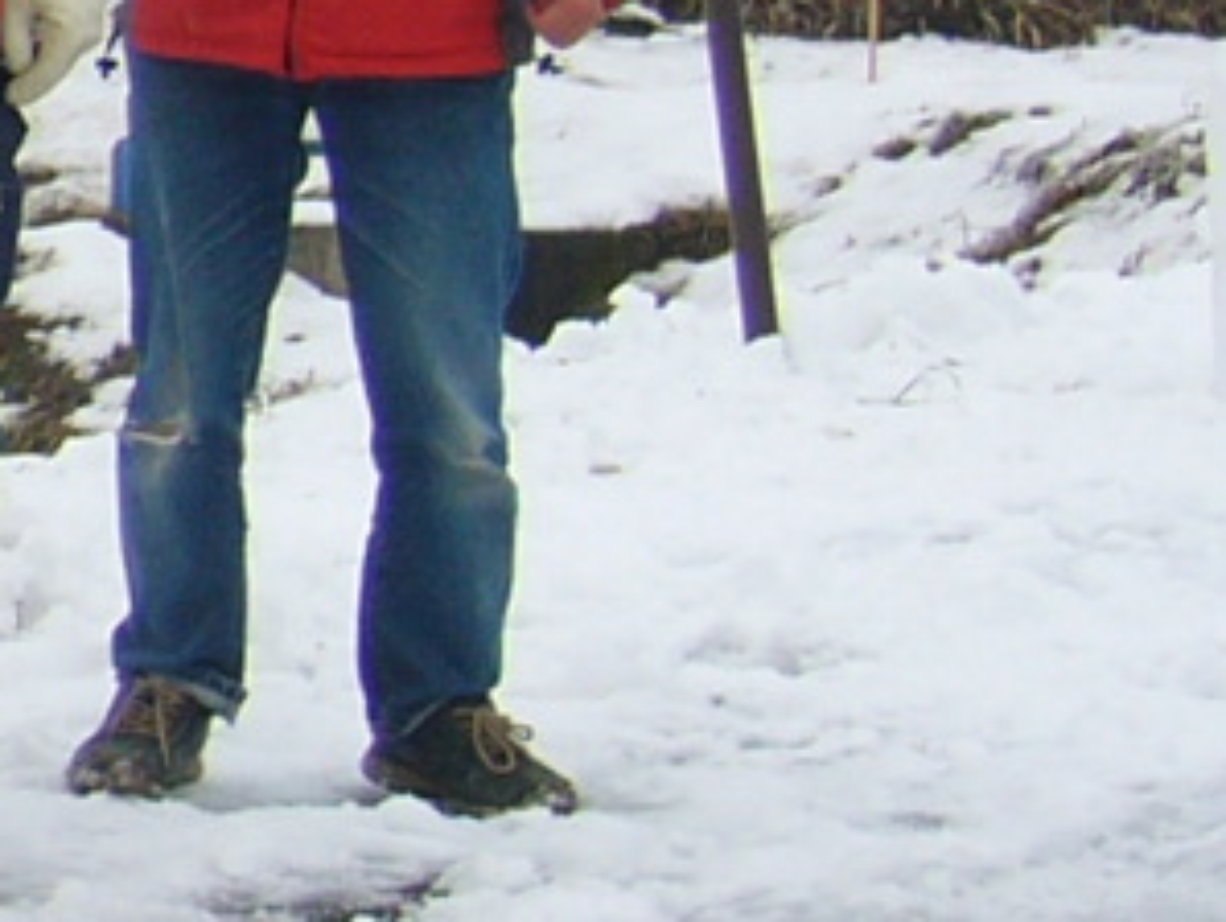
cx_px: -1518
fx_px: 7798
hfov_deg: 8.4
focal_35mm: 220
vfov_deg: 6.7
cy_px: 74
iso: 64
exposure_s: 1/125
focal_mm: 6.8
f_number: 6.1
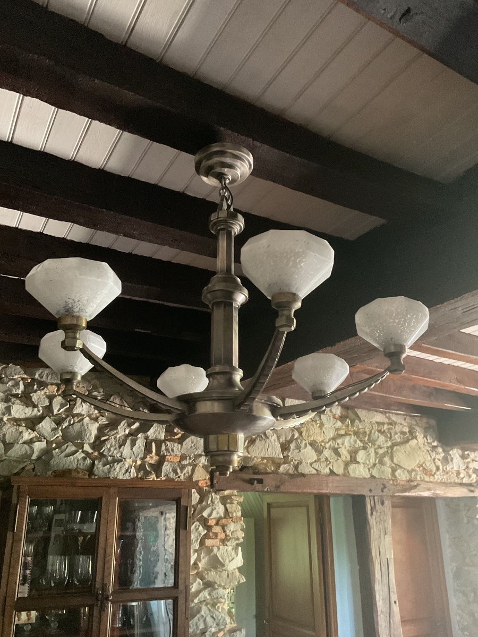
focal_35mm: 29
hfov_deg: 48.2
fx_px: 534
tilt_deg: +21.7
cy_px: 318
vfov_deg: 61.7
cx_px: 239
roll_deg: +0.5
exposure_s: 1/30
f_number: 1.8
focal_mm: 3
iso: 500
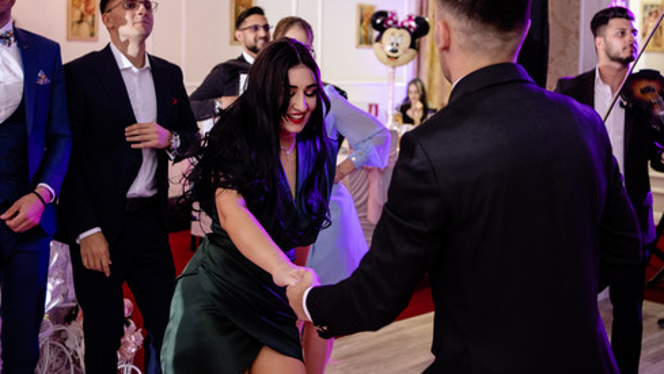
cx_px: 363
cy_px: 103
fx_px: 845
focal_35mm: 48
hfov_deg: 42.9
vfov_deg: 24.7
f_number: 2
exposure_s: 1/200
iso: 1000
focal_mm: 23
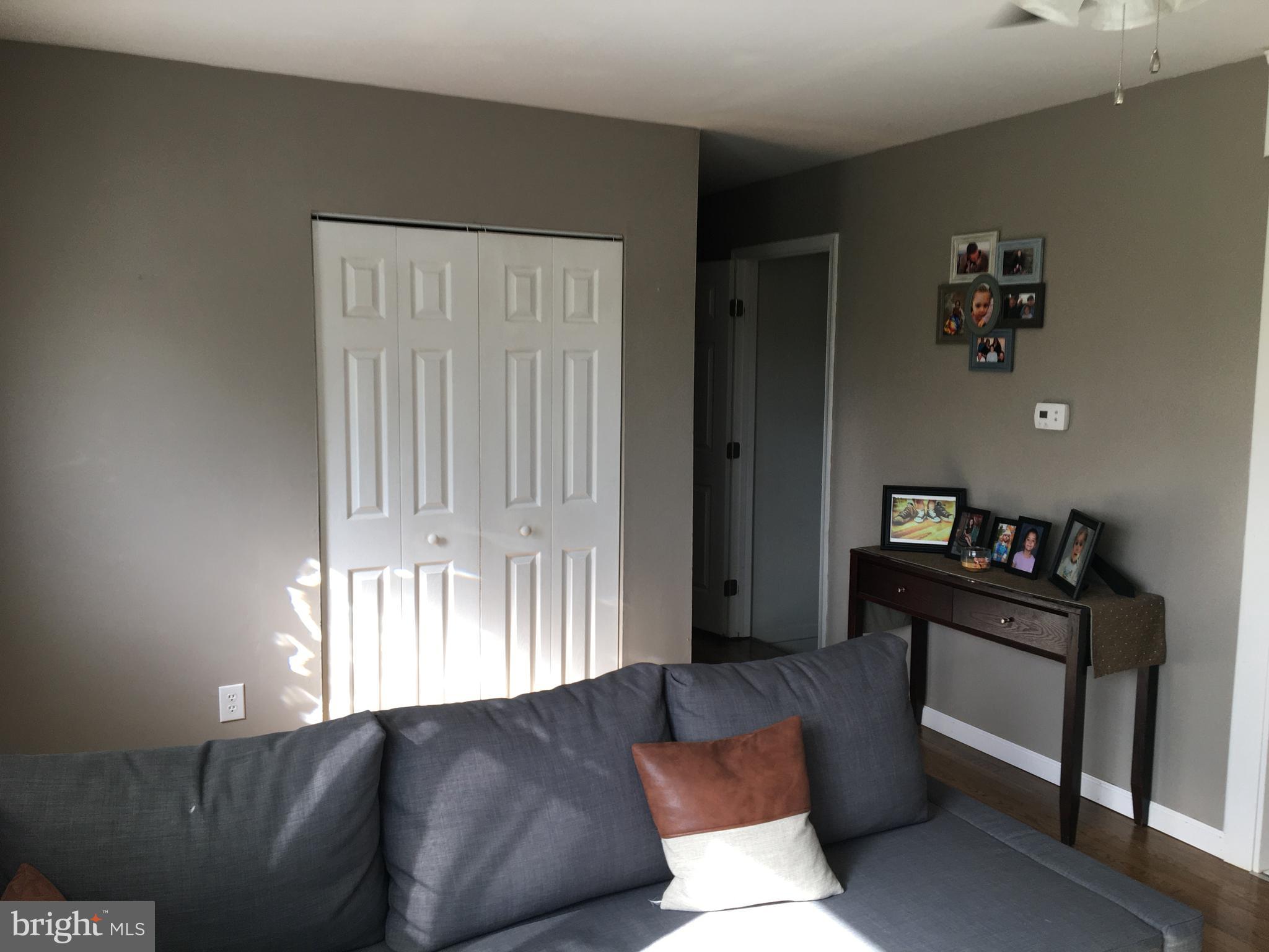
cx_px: 634
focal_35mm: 29
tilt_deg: -4.3
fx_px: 1063
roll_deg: +0.0
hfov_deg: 61.7
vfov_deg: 48.2
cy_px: 476
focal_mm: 4.15
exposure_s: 1/60
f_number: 2.2
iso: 32
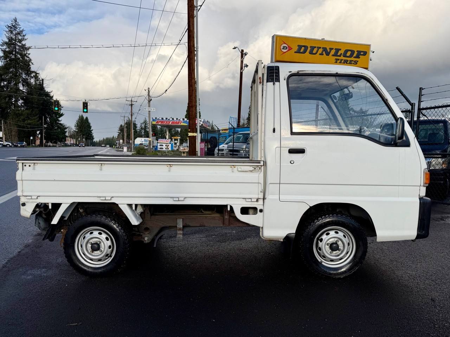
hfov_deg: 71.6
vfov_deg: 56.8
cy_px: 168
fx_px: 312
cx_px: 225
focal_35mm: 24
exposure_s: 1/4673
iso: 80
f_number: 1.78
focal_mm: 6.76
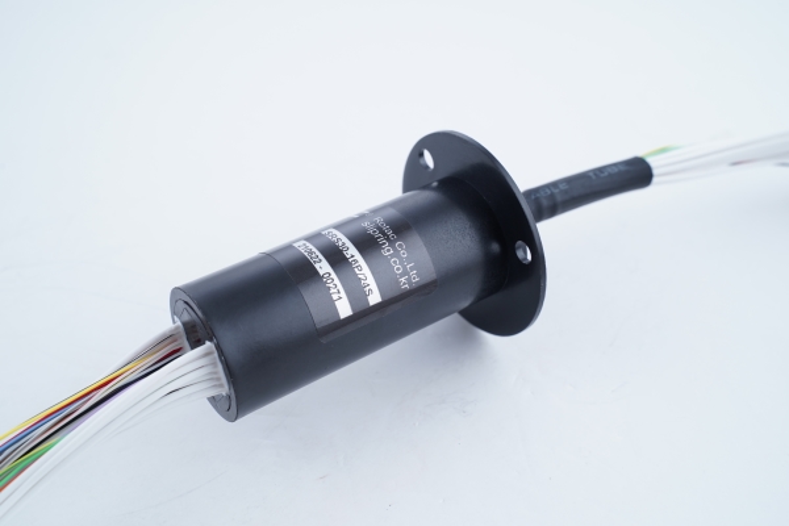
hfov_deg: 45.4
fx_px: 942
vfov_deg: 31.2
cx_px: 394
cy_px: 263
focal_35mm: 43
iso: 250
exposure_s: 1/125
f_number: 10
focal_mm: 43
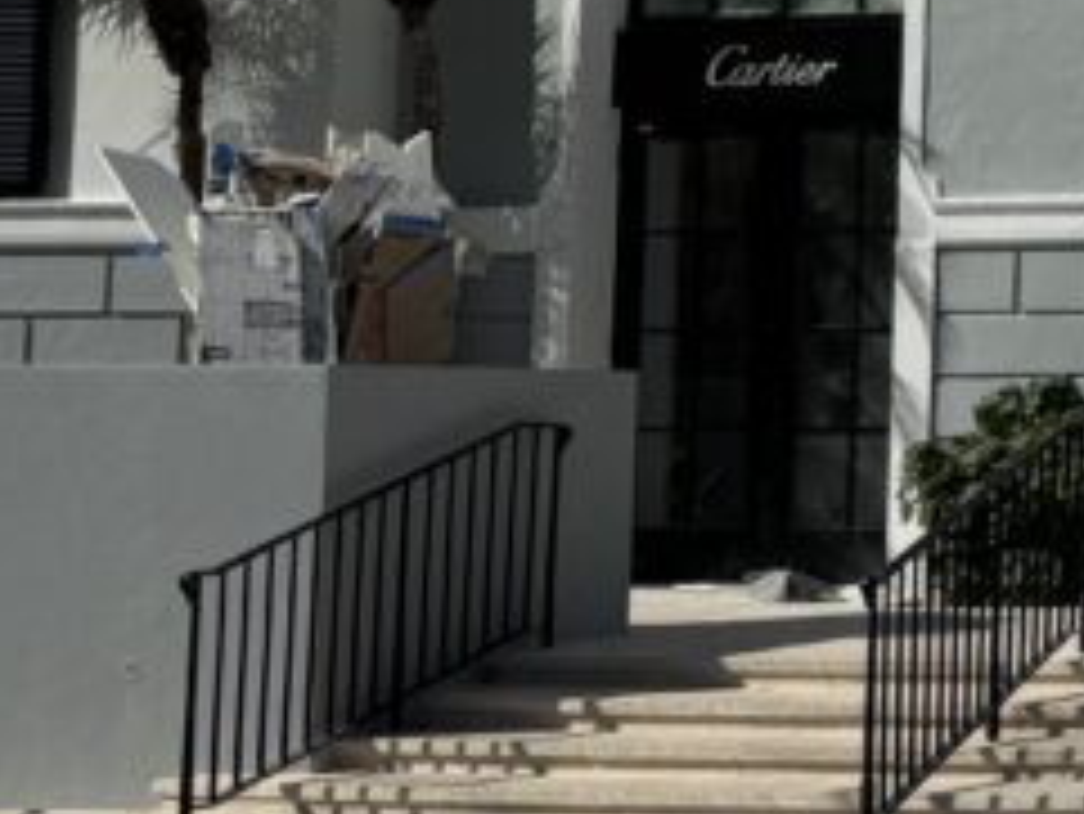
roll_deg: +0.2
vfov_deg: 14.4
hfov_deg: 15.7
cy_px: 144
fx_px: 3196
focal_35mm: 102
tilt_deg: +4.0
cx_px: 2105
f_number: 1.78
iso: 64
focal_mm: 6.76
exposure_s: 1/12346
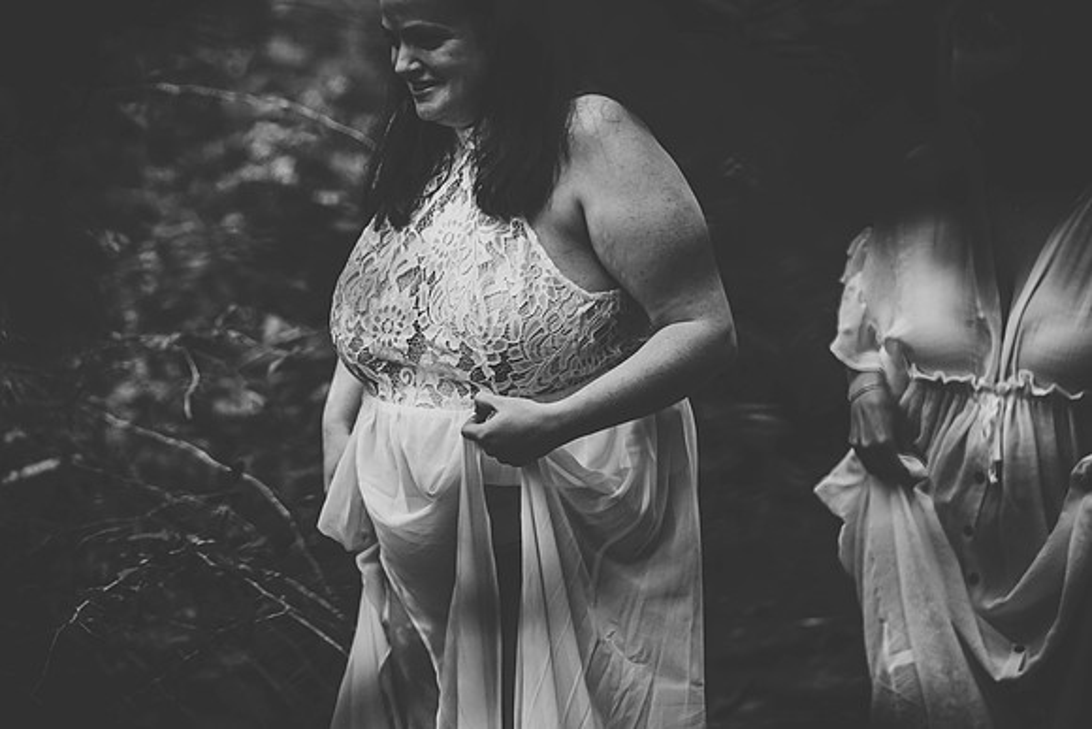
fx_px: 5914
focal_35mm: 195
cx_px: 396
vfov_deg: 7.0
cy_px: 290
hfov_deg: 10.5
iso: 1000
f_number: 2.8
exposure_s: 1/400
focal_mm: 150
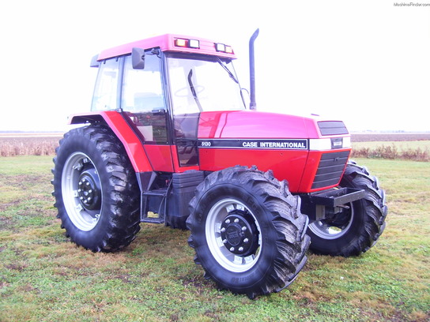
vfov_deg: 39.7
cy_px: 161
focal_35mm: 36
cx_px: 215
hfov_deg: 51.4
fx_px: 447
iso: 80
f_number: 2.7
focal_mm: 6
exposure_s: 1/125
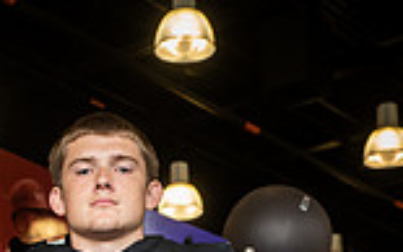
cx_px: 109
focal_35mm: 136
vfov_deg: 8.9
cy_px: 564
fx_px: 1494
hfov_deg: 15.3
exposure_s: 1/250
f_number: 5.6
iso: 500
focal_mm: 46
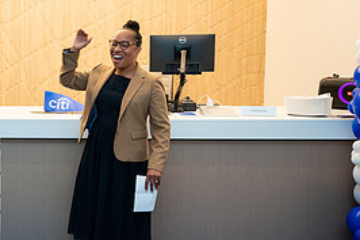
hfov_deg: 30.5
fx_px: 600
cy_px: 95
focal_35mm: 60
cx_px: -19
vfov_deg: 22.6
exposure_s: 1/200
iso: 500
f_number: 3.2
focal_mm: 27.5
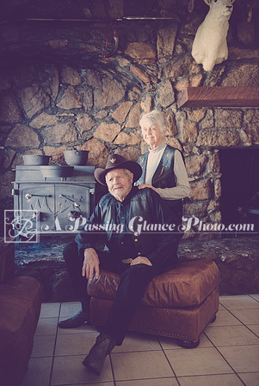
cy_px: 193
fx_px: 409
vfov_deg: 50.7
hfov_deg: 35.1
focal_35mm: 38
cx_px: 130
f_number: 2.8
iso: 8000
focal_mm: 38
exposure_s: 1/125
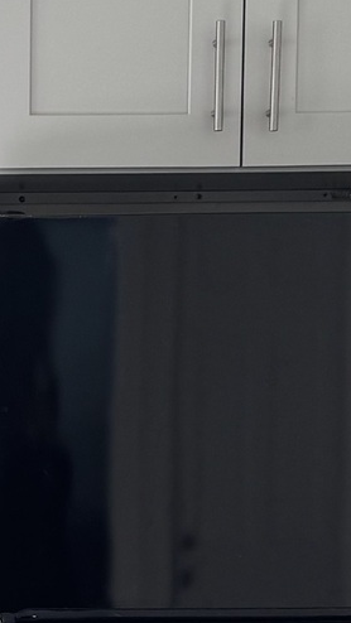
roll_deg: +0.6
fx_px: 2018
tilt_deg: -3.9
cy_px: 547
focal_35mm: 122
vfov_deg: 17.3
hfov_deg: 9.7
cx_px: -122
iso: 80
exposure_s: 1/255
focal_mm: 6.76
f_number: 1.78
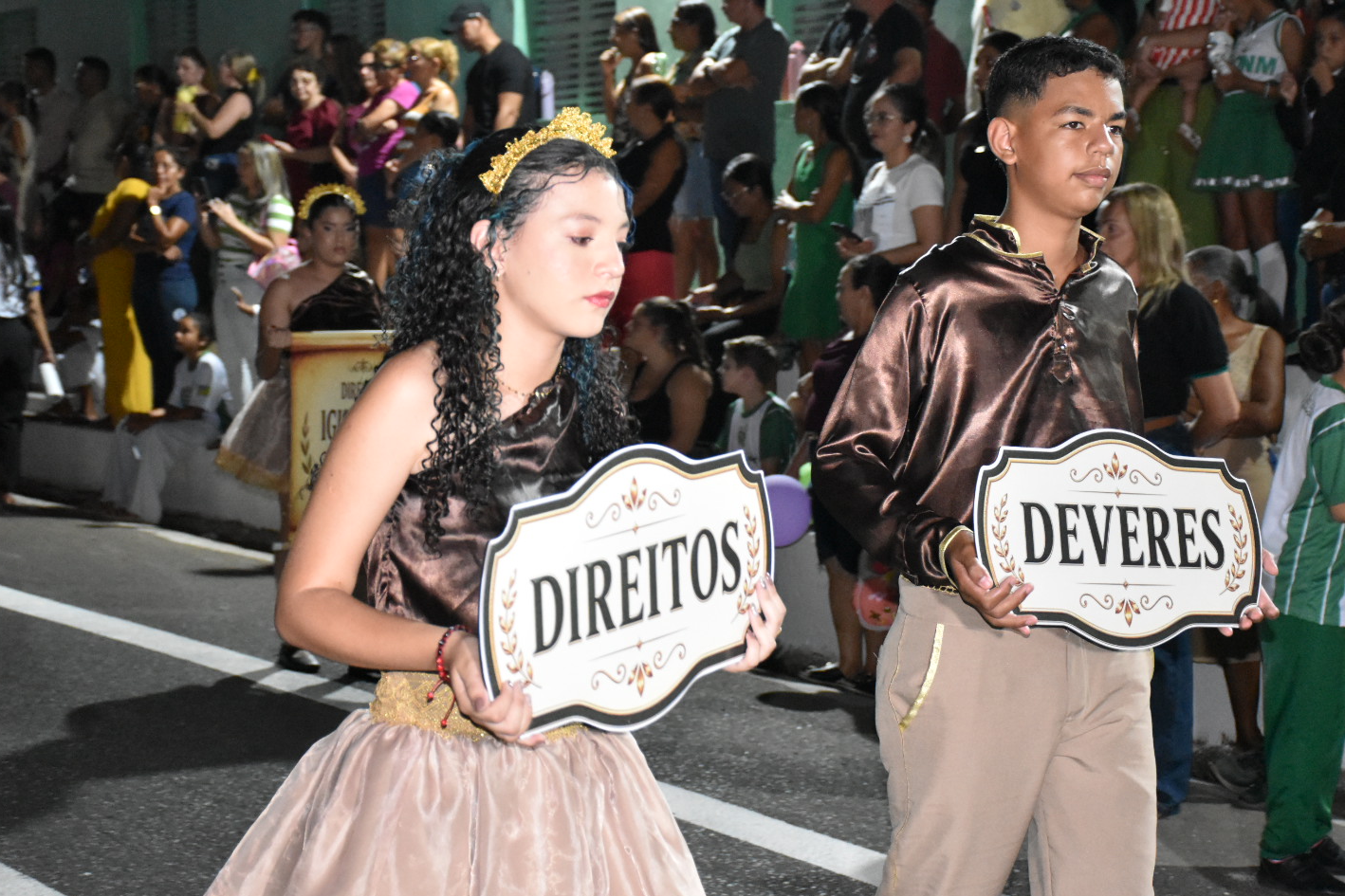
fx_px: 2689
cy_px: 406
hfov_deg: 28.1
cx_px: 755
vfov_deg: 18.9
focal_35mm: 72
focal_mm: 42
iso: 5000
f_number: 4.5
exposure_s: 1/100
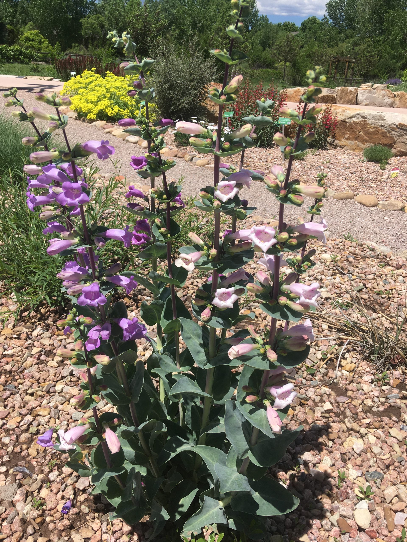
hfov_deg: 48.2
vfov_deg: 61.7
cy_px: 271
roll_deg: -3.0
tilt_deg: -24.3
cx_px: 204
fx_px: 455
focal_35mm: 29
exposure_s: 1/2024
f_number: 2.2
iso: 25
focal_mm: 4.15
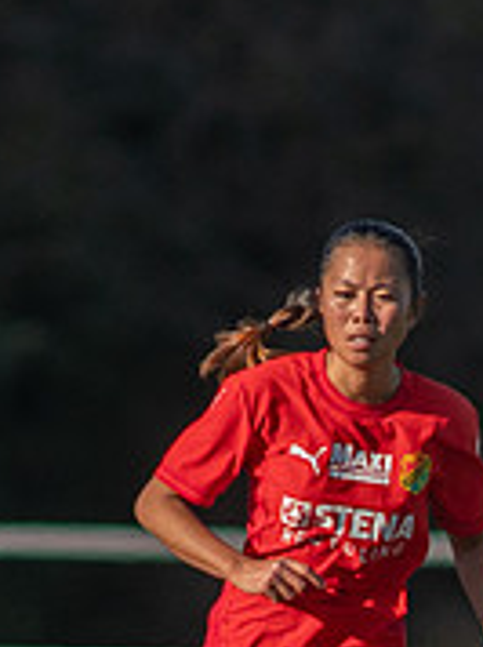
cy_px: 809
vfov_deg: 0.8
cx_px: 402
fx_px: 47499
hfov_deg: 0.6
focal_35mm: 2547
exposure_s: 1/2000
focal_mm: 300
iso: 140
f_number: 3.2
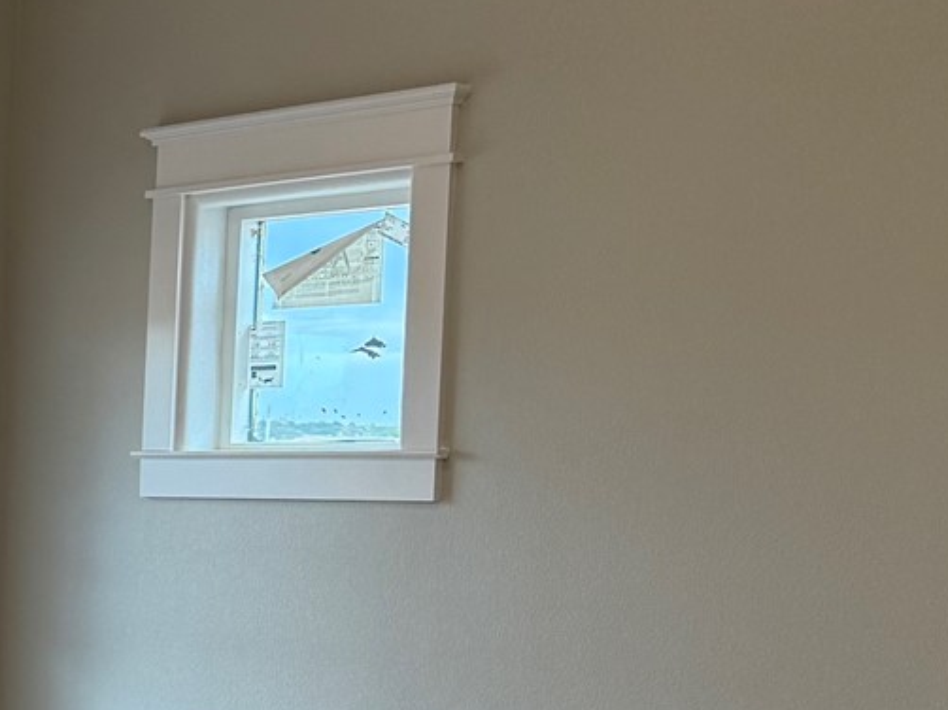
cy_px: 701
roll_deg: -0.9
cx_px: -536
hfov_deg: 17.7
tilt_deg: -4.9
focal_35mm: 98
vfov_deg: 14.8
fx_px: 2683
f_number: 1.78
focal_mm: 6.76
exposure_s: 1/338
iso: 100
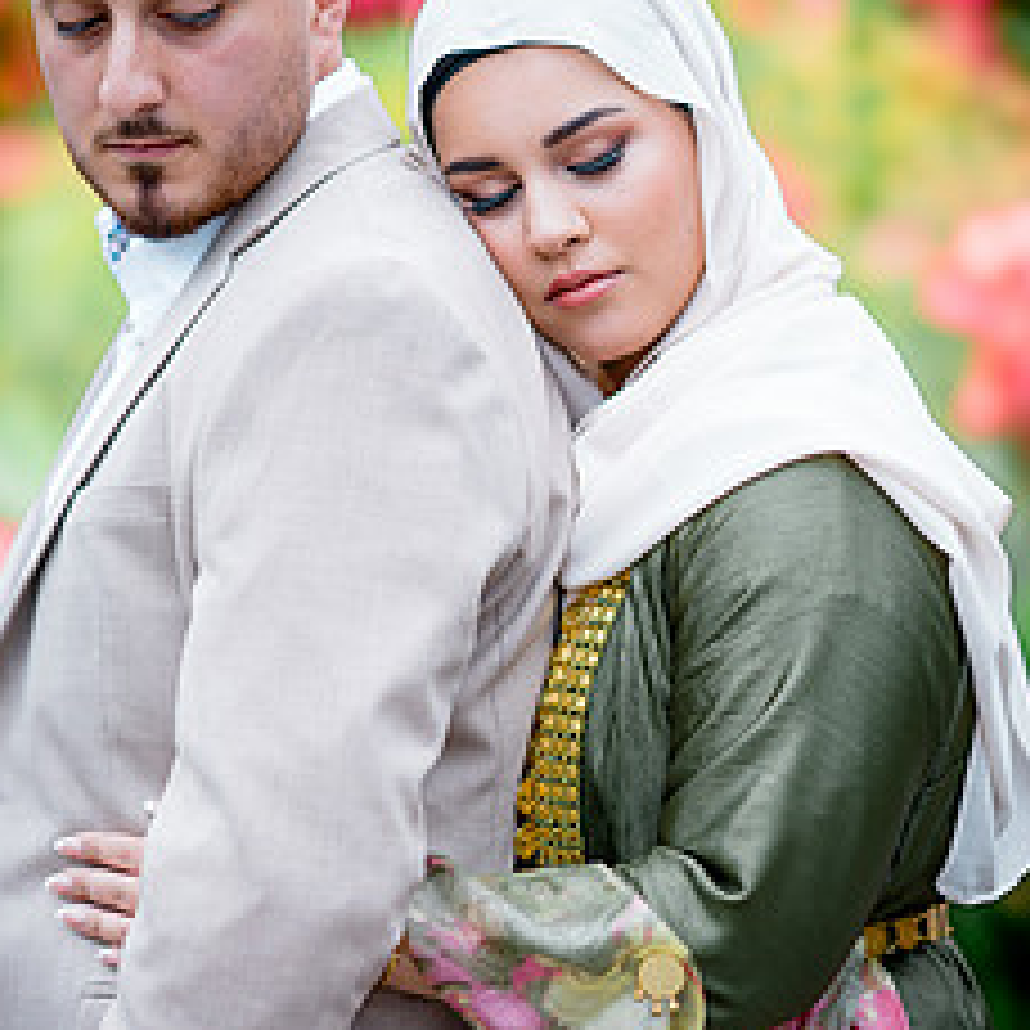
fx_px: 4780
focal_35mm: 142
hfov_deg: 12.3
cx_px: 409
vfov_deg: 12.3
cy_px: 634
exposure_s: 1/2000
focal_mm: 85
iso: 100
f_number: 1.4
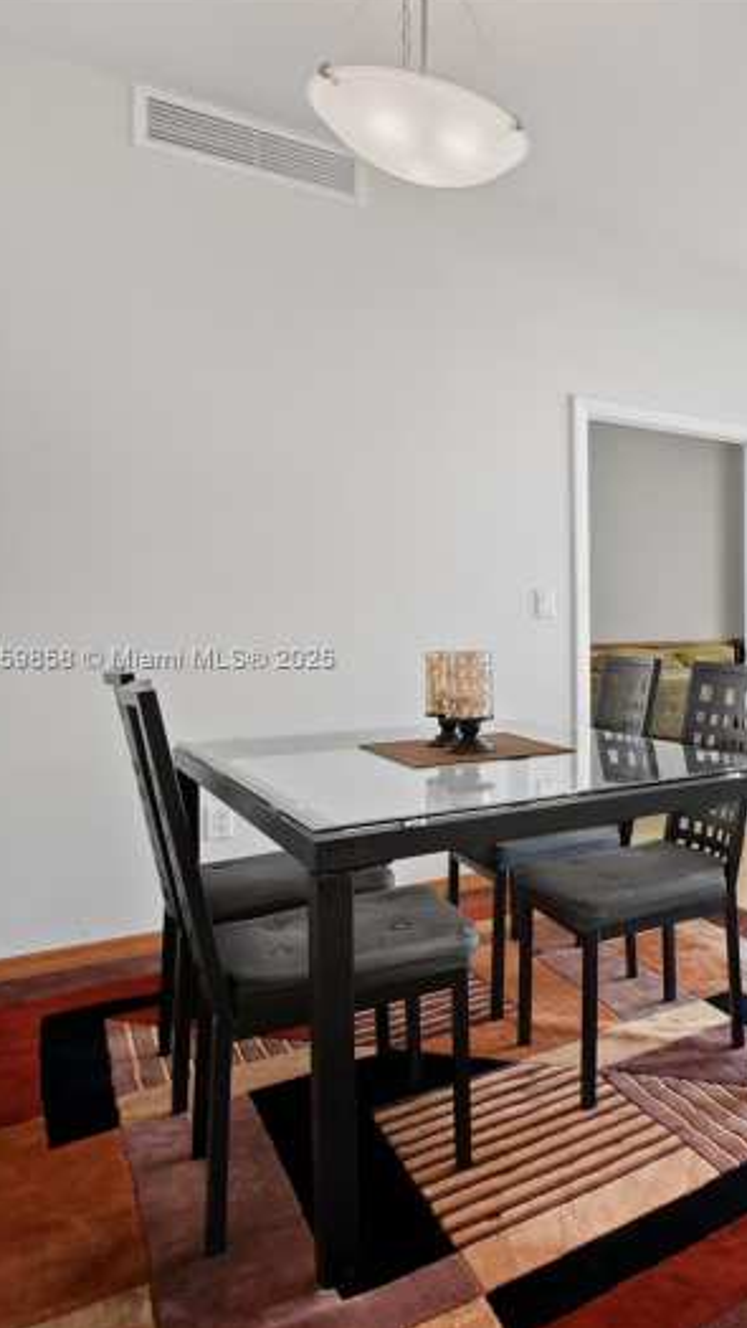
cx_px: 942
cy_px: 660
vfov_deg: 76.3
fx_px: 845
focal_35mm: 24
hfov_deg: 35.1
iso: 250
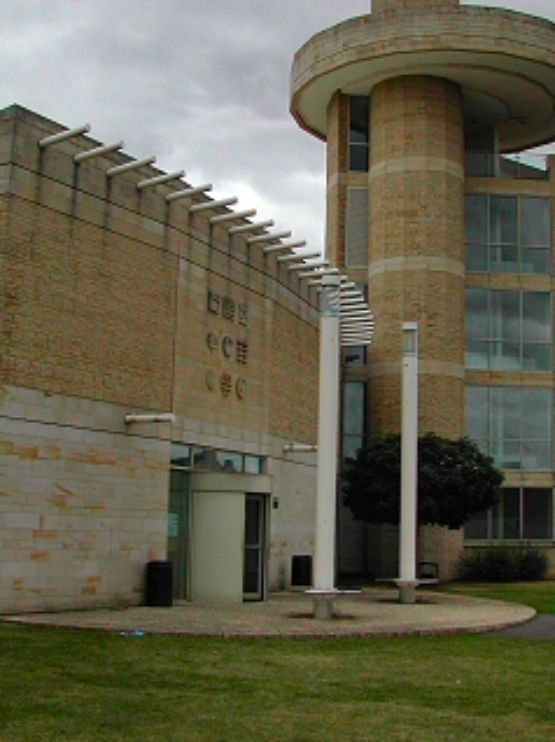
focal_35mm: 49
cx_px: 302
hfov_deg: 29.6
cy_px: 317
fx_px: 1049
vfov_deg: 38.9
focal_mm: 8
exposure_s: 1/151
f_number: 7.6
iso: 100
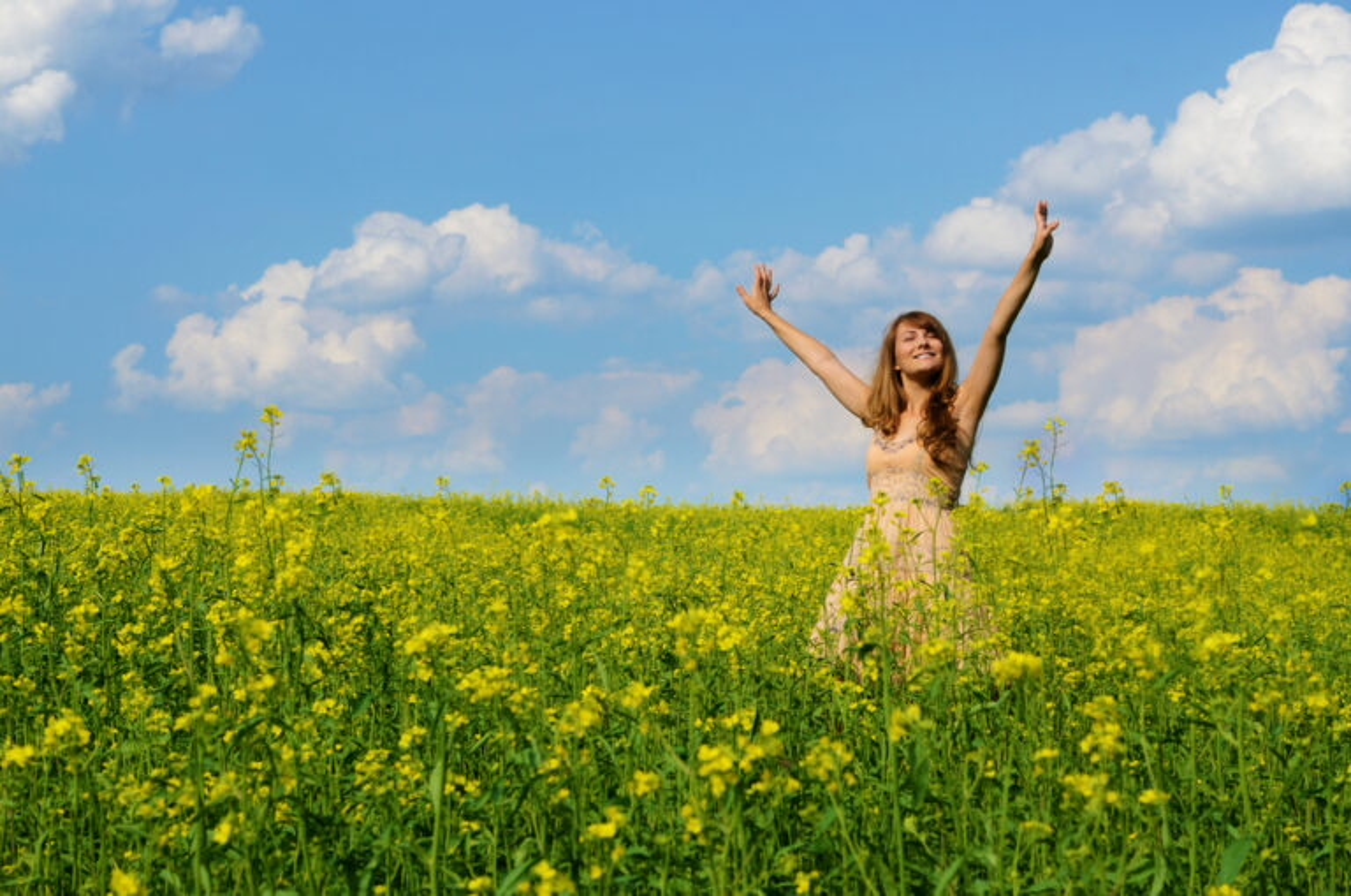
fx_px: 2809
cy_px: 448
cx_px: 676
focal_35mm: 75
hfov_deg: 27.0
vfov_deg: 18.1
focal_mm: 50
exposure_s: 1/250
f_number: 10
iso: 100
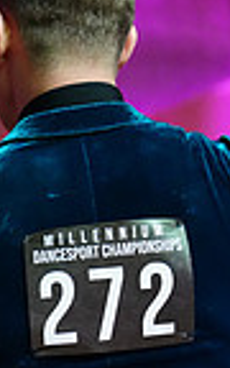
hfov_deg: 4.5
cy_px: 578
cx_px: -208
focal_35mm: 288
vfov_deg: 7.2
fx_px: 2888
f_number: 3.5
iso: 4000
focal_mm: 70
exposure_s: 1/400
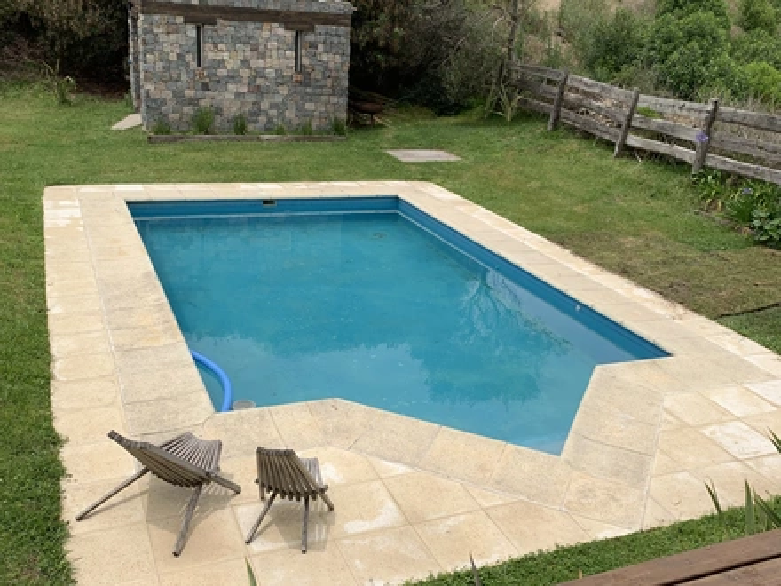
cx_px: 390
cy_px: 293
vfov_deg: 53.1
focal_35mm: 26
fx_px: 587
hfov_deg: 67.3
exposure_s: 1/3289
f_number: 1.8
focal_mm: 4.25
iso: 25
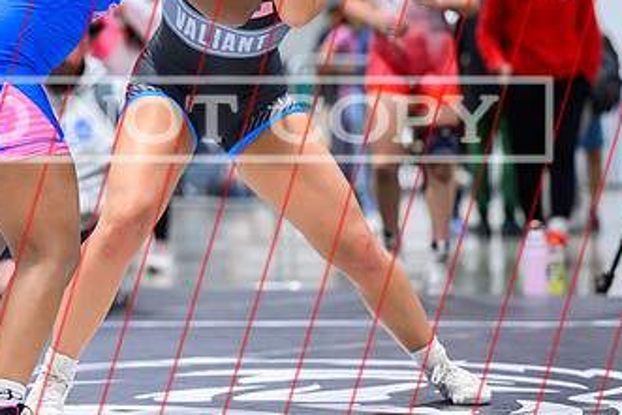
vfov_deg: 6.5
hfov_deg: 9.8
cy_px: 132
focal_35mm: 210
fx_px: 3630
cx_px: 203
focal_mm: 120
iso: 3200
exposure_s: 1/800
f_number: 2.8
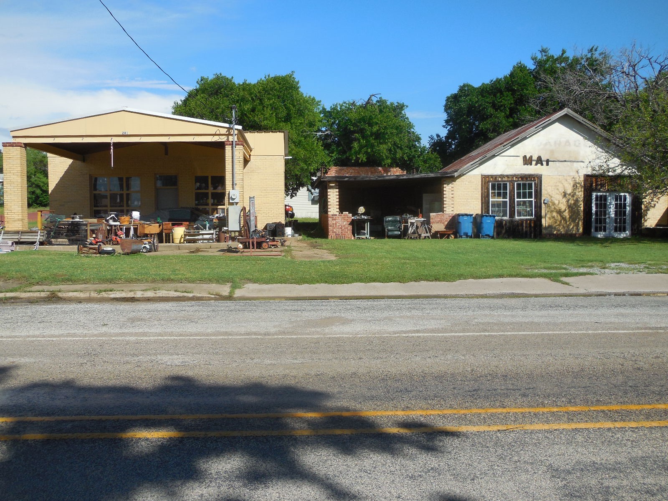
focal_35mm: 40
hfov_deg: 46.8
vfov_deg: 36.0
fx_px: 772
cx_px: 334
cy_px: 250
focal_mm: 7.1
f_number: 3.6
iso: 125
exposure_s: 1/1600
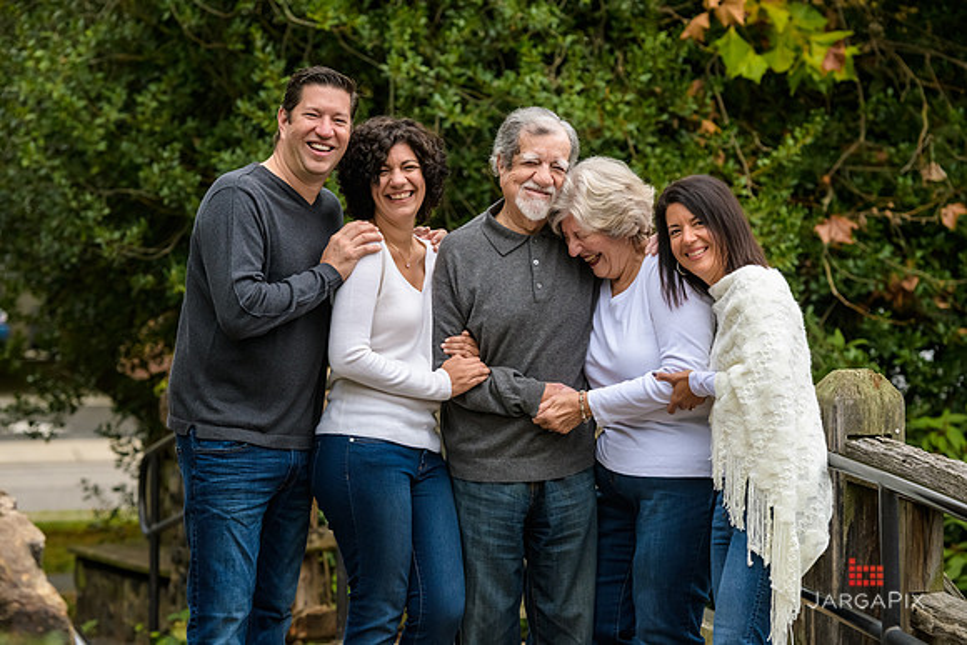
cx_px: 464
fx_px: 3637
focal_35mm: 135
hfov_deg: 15.1
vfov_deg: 10.1
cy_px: 322
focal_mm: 130
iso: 1000
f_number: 5.6
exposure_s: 1/400
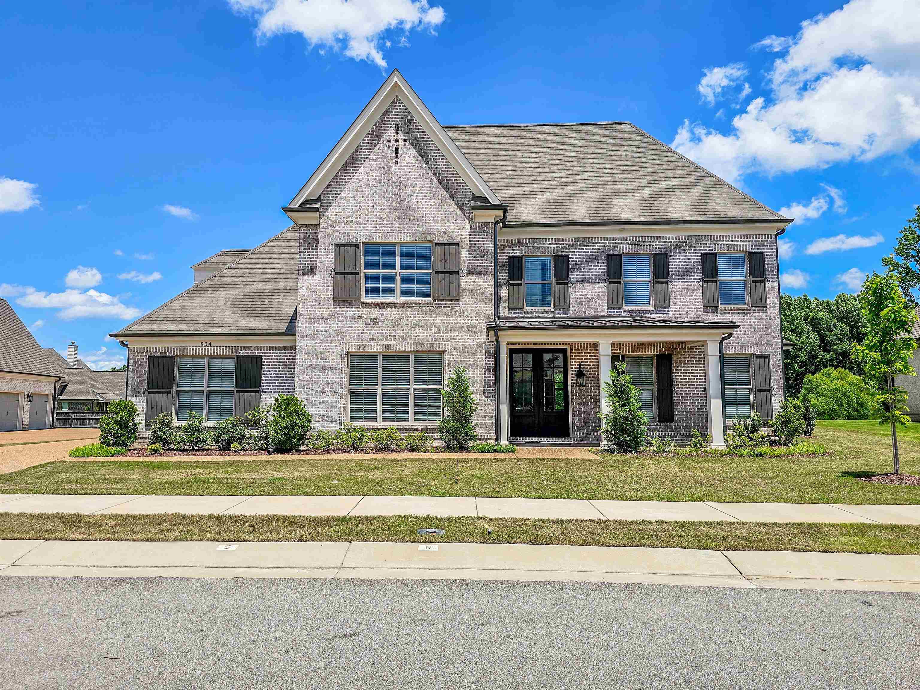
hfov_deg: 73.9
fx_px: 611
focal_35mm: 23
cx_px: 460
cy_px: 345
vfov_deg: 58.9
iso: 10
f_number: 1.7
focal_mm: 6.3
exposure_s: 1/1400
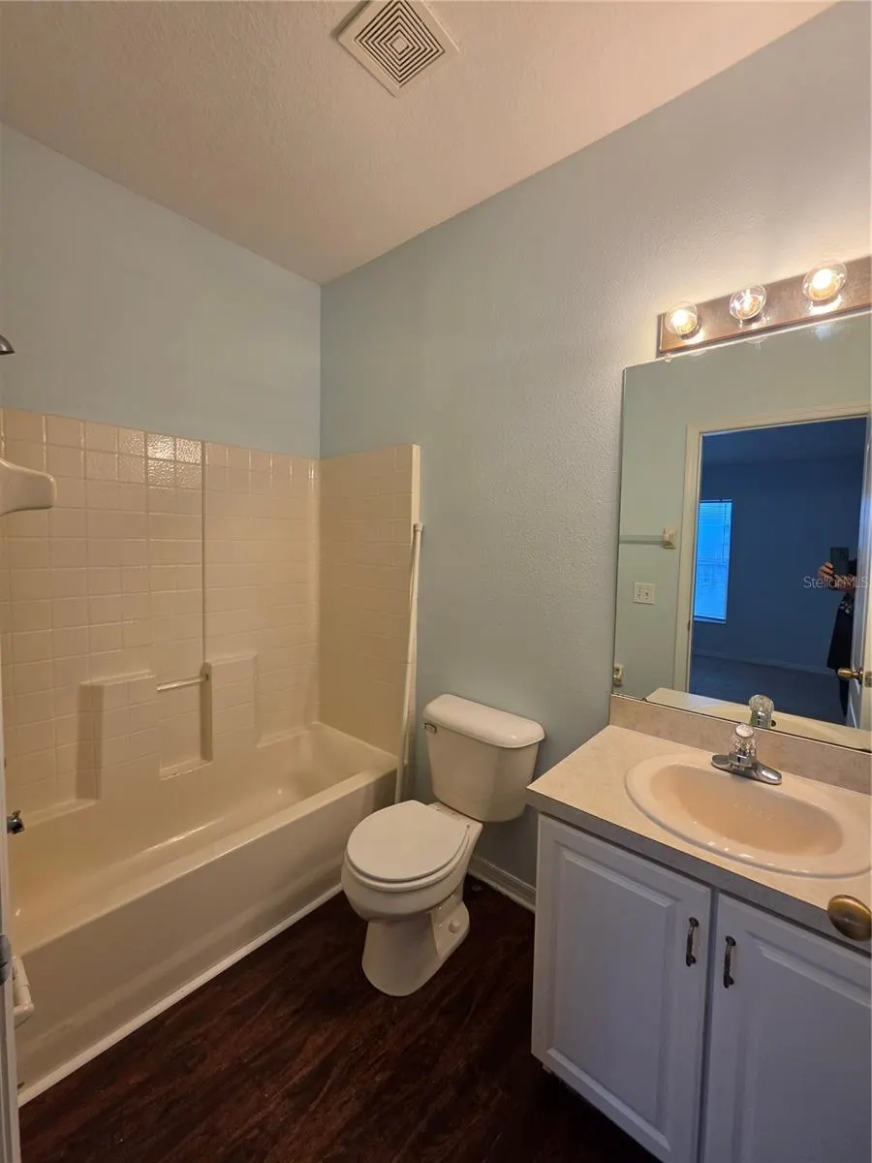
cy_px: 582
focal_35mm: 13
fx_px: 437
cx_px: 436
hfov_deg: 89.9
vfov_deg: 106.2
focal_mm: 2.2
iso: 125
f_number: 1.9
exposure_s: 1/120
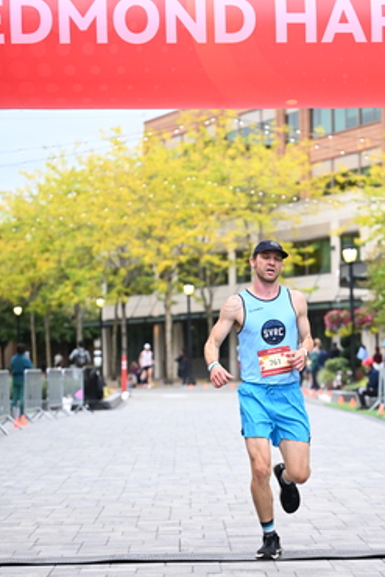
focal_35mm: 107
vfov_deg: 19.0
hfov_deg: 12.8
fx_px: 1715
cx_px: 280
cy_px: 384
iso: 1250
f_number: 2.8
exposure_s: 1/1250
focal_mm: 72
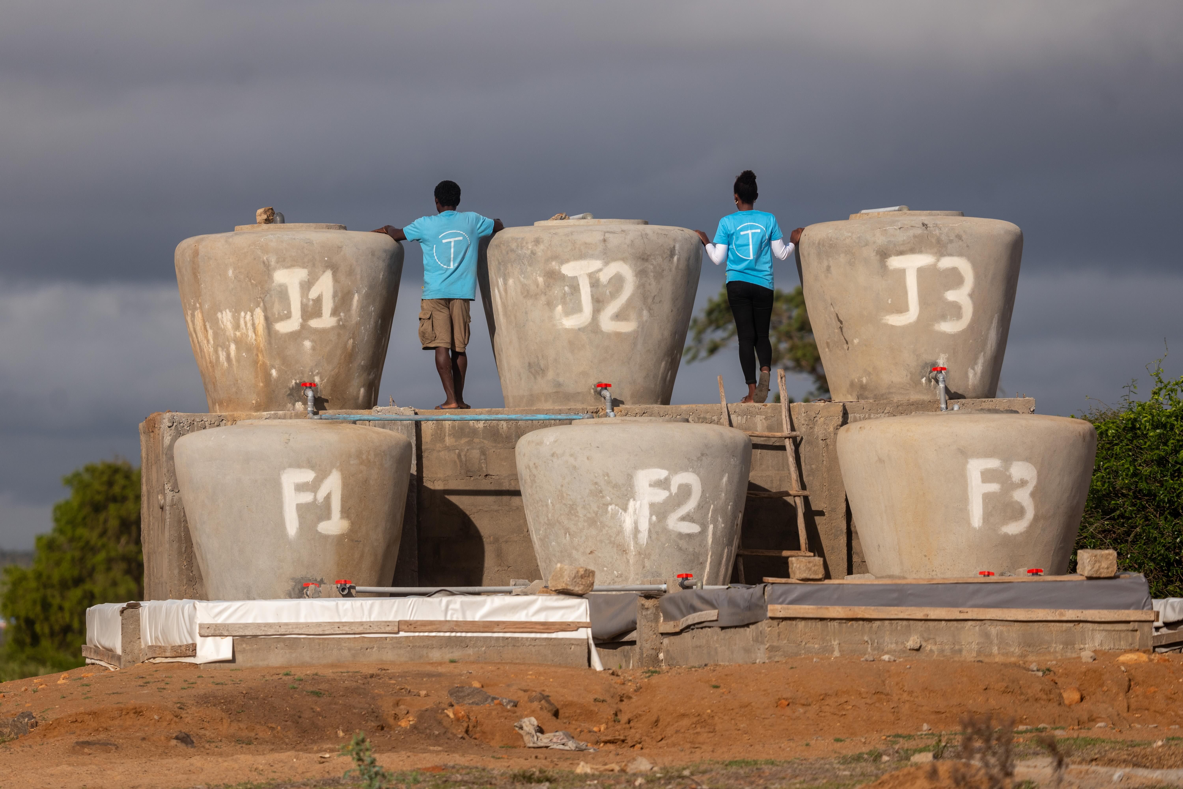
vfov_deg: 4.5
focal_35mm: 308
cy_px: 394
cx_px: 592
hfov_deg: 6.7
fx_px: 10120
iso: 125
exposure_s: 1/1600
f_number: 5.8
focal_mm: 308
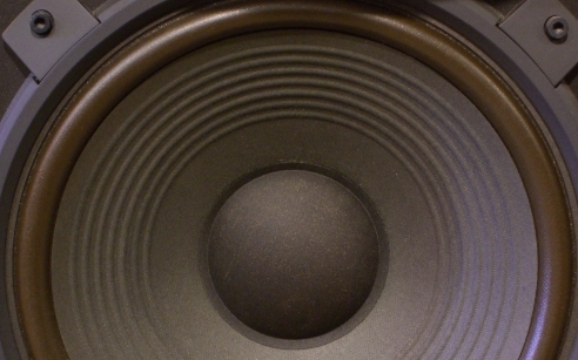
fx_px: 2063
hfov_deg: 16.0
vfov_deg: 10.0
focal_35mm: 131
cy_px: 266
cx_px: 296
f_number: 4.8
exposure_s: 1/4
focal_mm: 19.7
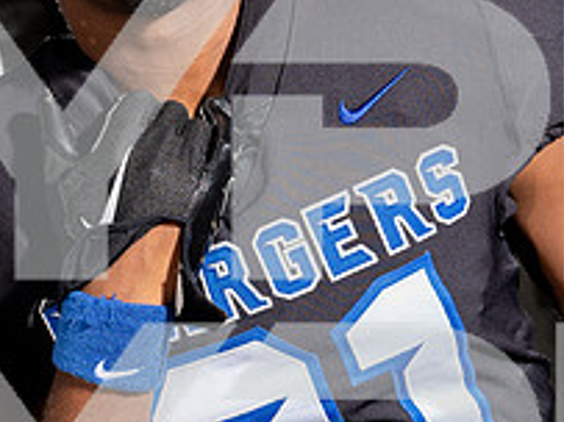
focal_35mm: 132
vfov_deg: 11.2
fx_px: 2149
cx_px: 178
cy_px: 135
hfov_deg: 14.9
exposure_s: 1/250
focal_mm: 48
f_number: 7.1
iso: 200
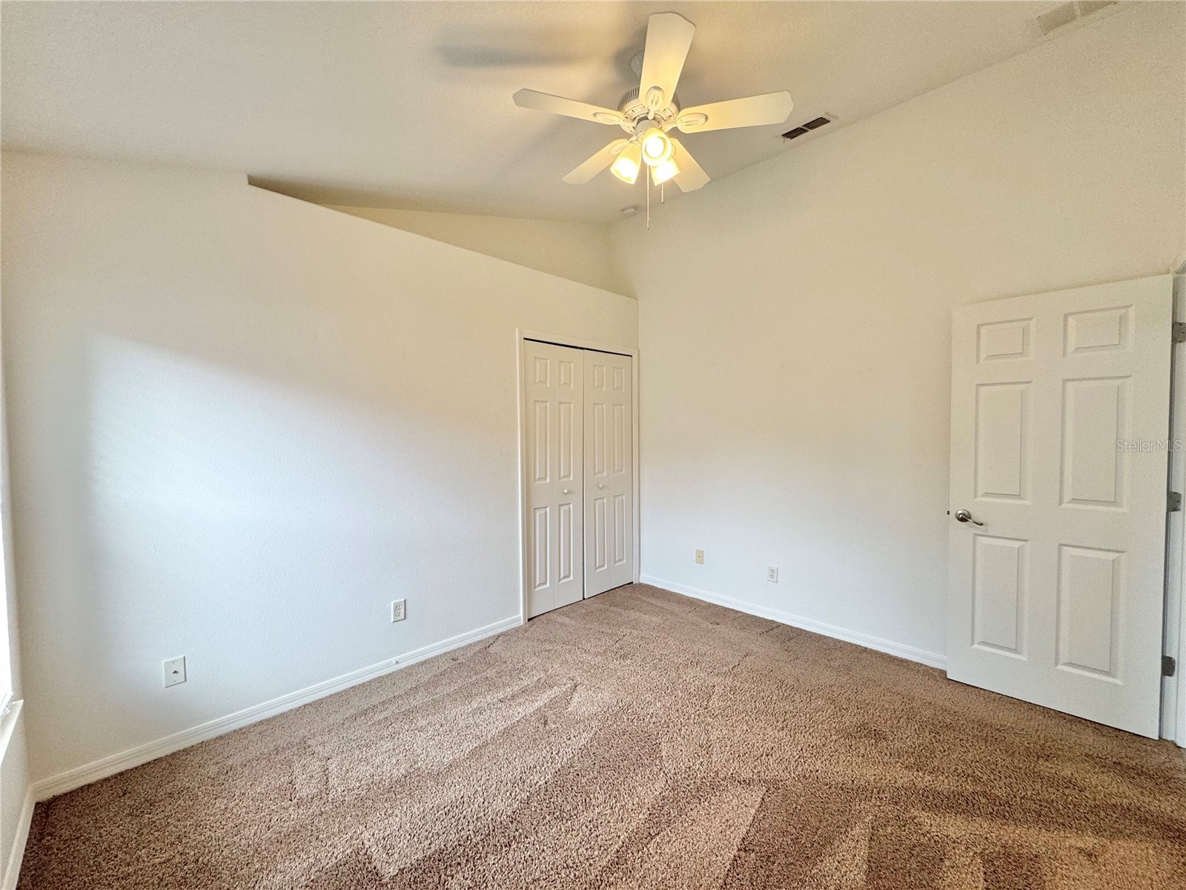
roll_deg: +0.4
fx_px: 480
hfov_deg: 102.1
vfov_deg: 85.7
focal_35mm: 14
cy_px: 445
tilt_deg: -2.3
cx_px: 593
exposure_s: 1/120
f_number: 2.2
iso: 125
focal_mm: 2.22
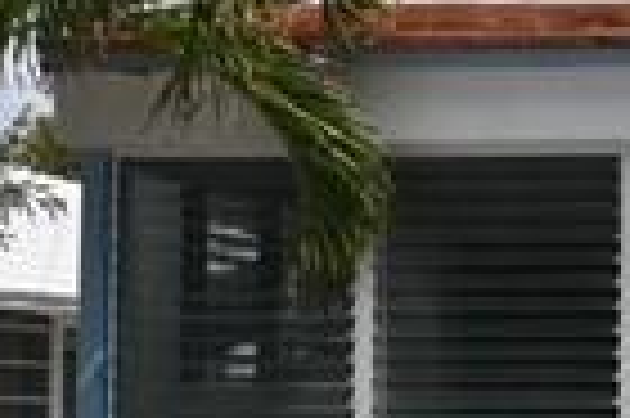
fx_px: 1923
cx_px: 972
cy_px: 333
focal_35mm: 110
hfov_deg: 16.7
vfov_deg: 12.4
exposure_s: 1/400
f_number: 7.1
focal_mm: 16
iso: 100
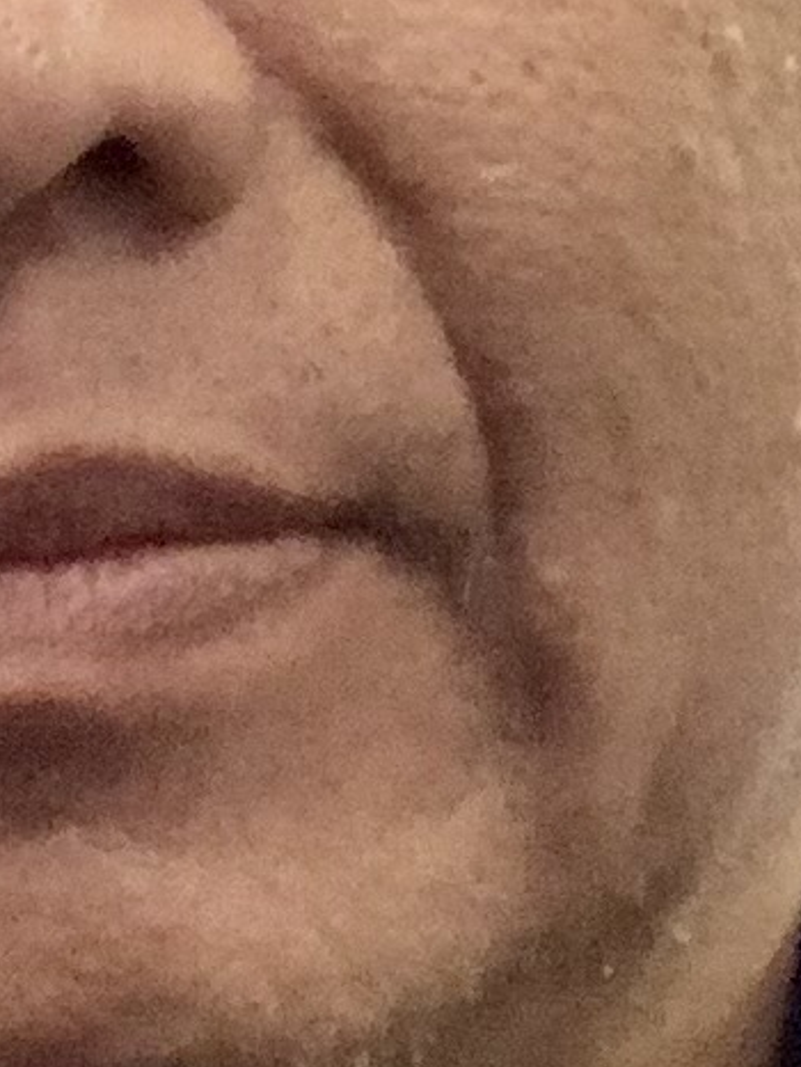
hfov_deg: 6.9
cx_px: -268
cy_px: 435
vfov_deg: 9.3
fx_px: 6535
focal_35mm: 212
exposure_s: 1/33
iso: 250
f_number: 2.2
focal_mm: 2.87
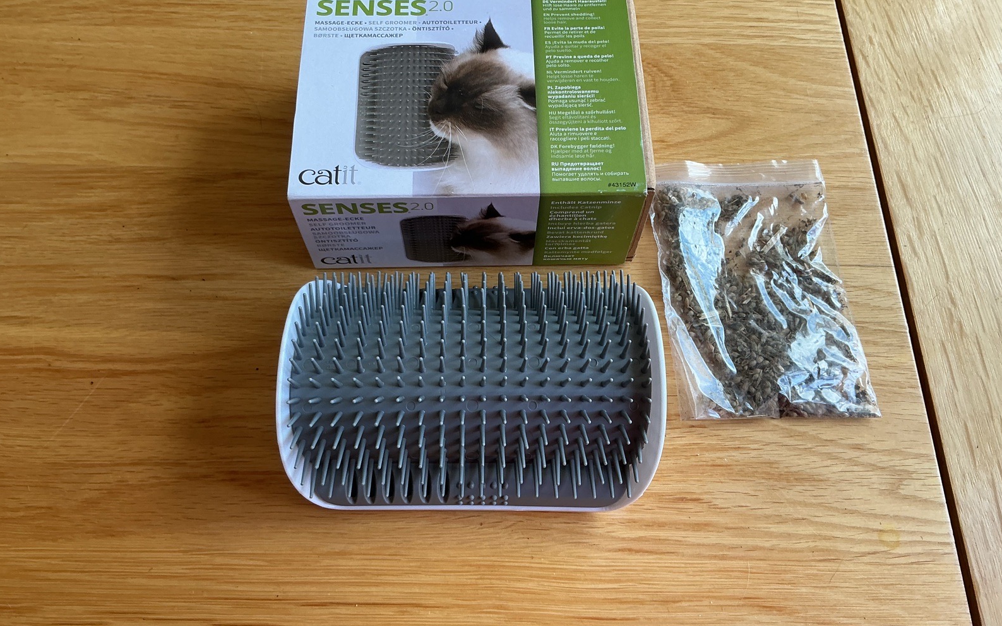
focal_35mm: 31
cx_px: 501
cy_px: 257
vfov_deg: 40.5
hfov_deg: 61.2
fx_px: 847
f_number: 1.8
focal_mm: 3
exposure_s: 1/120
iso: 25
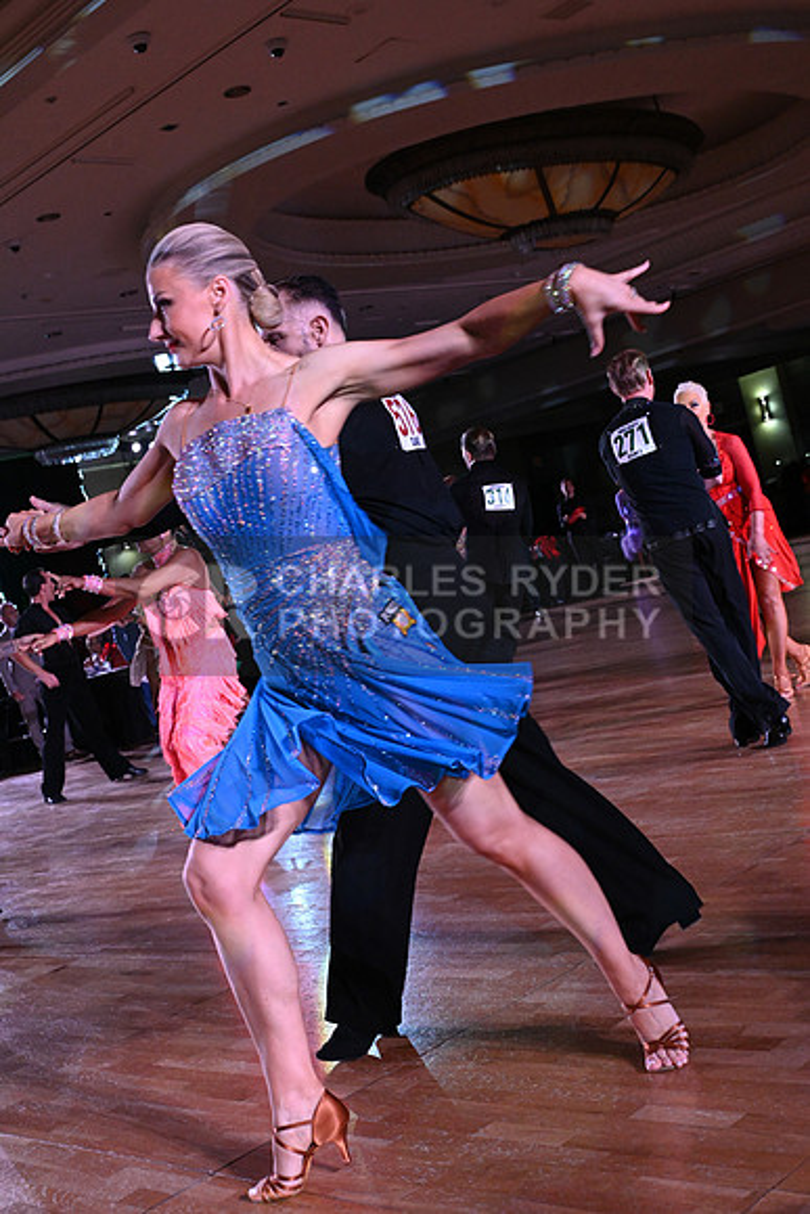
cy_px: 607
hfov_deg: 29.9
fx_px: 1518
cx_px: 405
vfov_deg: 43.6
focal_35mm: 45
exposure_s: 1/320
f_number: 7.1
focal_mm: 45
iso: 5000
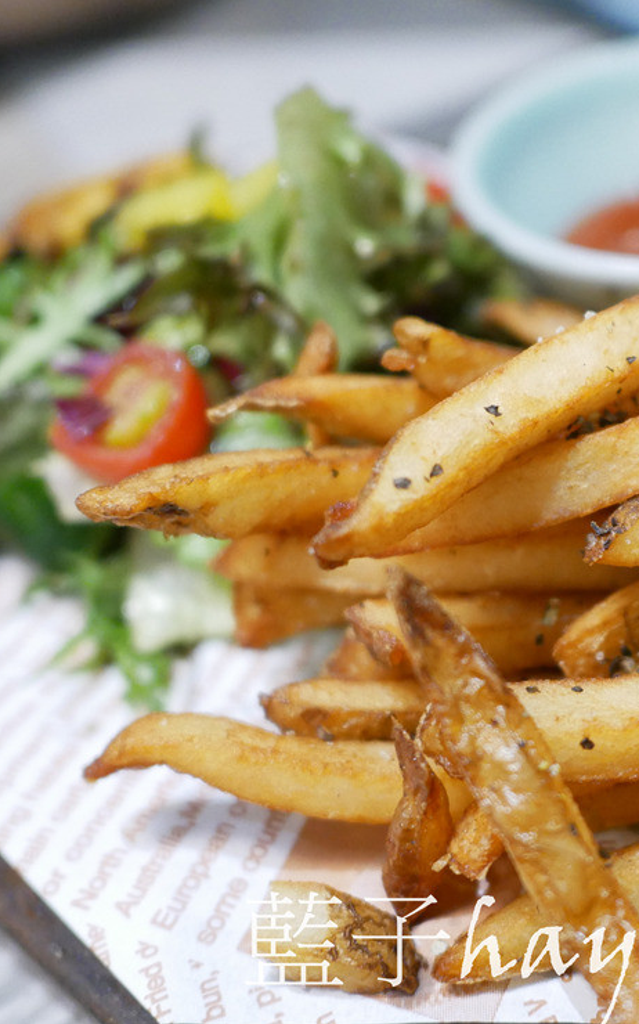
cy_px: 508
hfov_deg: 28.8
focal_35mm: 43
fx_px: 1199
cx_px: 555
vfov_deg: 46.2
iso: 2000
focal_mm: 15
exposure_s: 1/60
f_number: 1.7
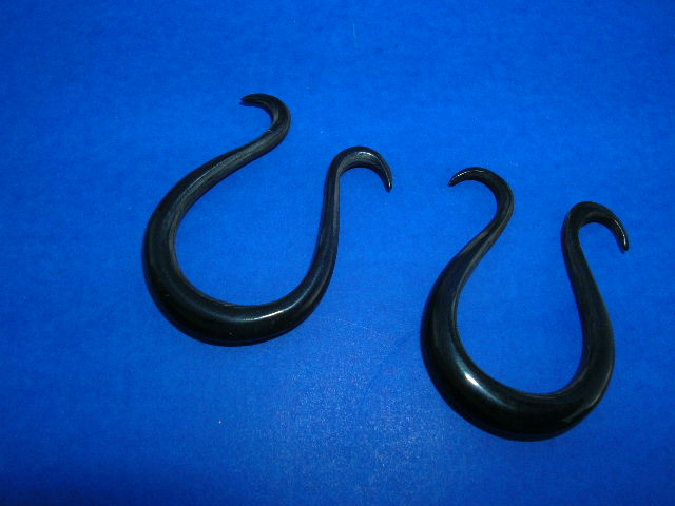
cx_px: 338
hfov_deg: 52.6
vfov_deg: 40.7
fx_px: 682
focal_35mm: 35
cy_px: 253
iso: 50
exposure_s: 1/60.1
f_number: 5.6
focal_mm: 5.8
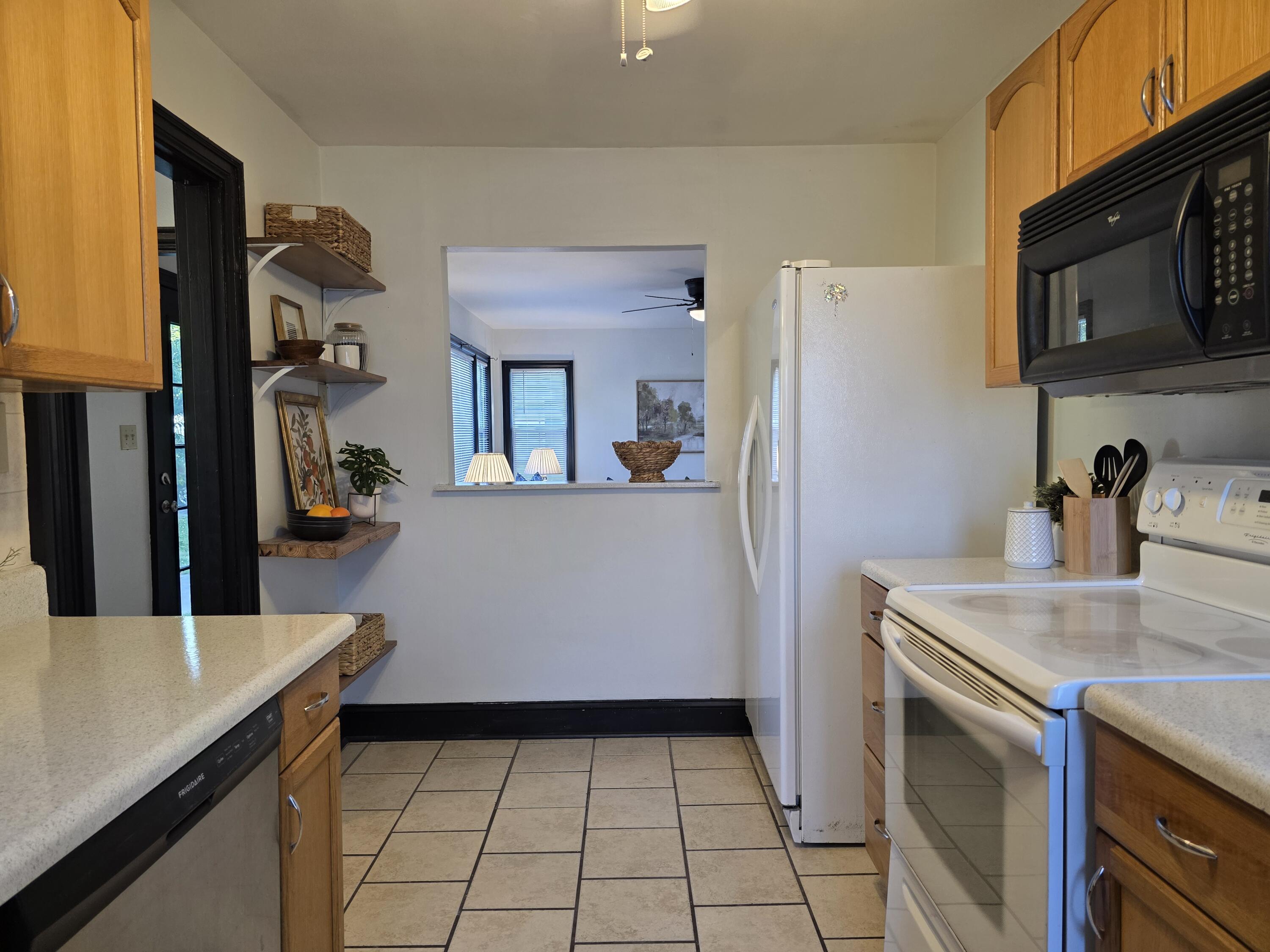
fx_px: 844
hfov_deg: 73.9
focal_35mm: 23
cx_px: 635
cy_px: 476
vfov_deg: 58.9
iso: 200
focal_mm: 6.3
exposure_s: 1/120
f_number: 1.7
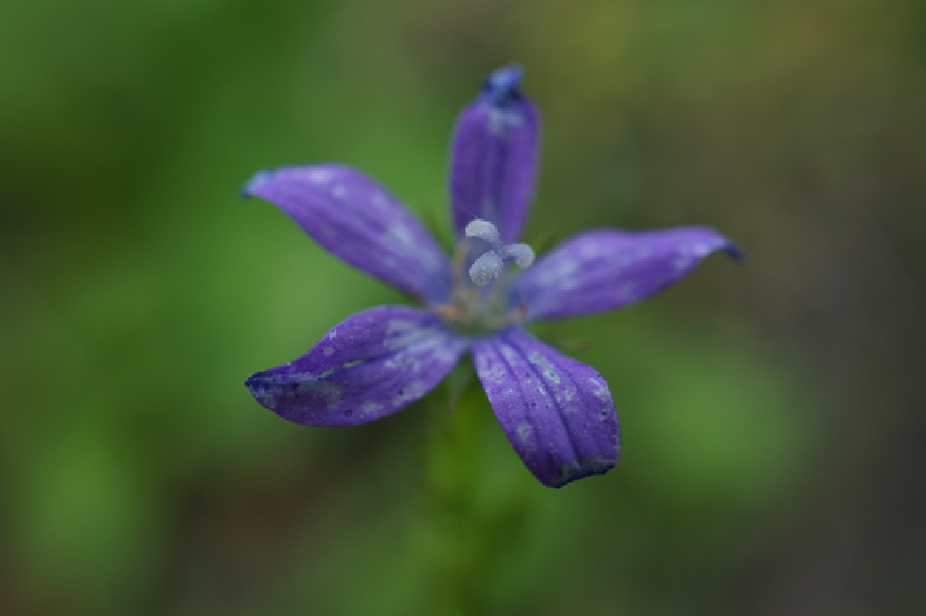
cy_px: 308
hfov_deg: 43.6
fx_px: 1157
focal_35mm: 45
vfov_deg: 29.8
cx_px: 463
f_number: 5.6
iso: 100
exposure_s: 1/125
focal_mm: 30
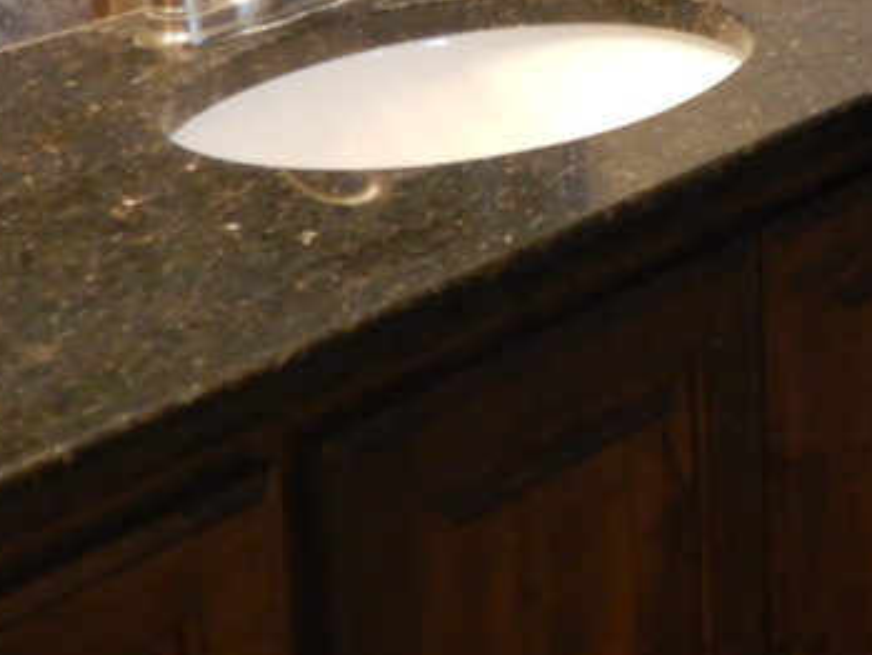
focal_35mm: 99
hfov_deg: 17.4
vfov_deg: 14.3
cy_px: -198
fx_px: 2495
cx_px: 1382
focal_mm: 4.3
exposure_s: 1/30
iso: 280
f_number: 2.8
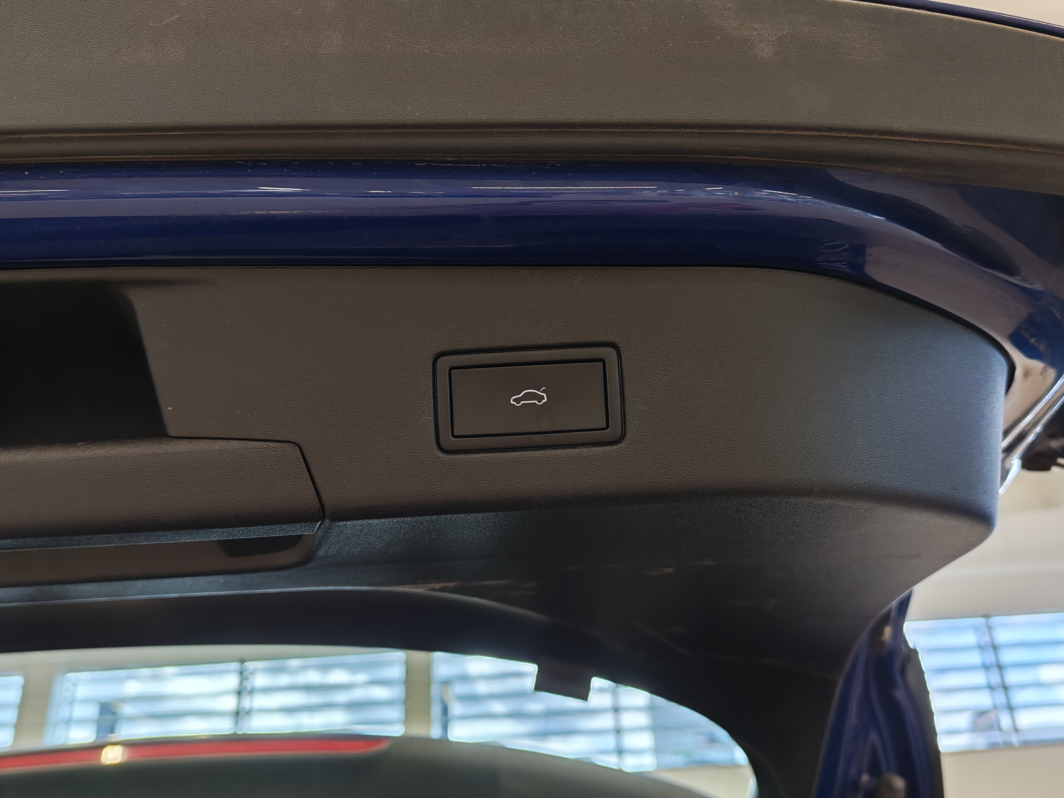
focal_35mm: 33
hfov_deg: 55.4
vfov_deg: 42.9
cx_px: 532
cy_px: 399
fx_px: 1014
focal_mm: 6.12
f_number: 1.9
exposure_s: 1/100
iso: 169
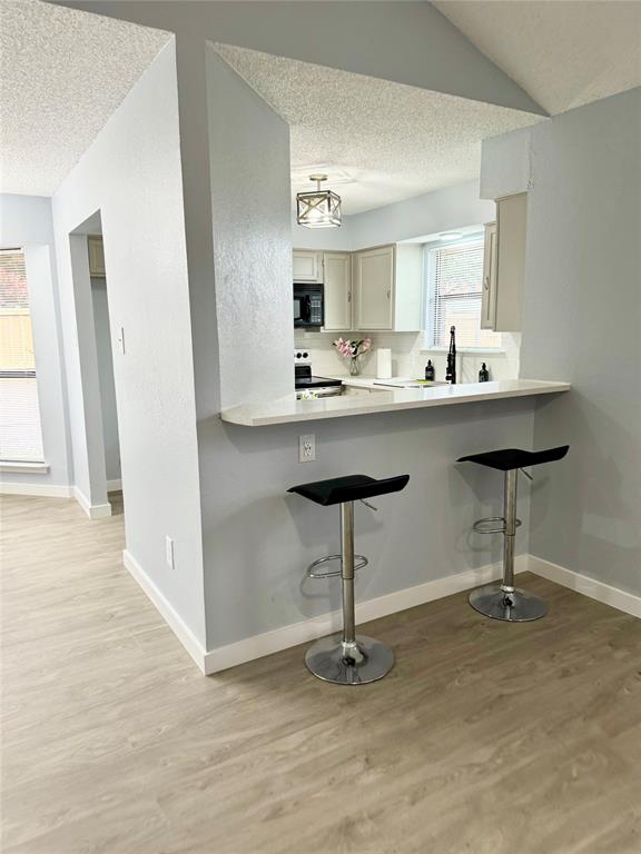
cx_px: 320
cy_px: 427
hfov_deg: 56.8
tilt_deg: -9.9
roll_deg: +0.1
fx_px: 593
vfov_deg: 71.6
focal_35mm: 24
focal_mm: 6.86
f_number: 1.78
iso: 160
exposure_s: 1/60
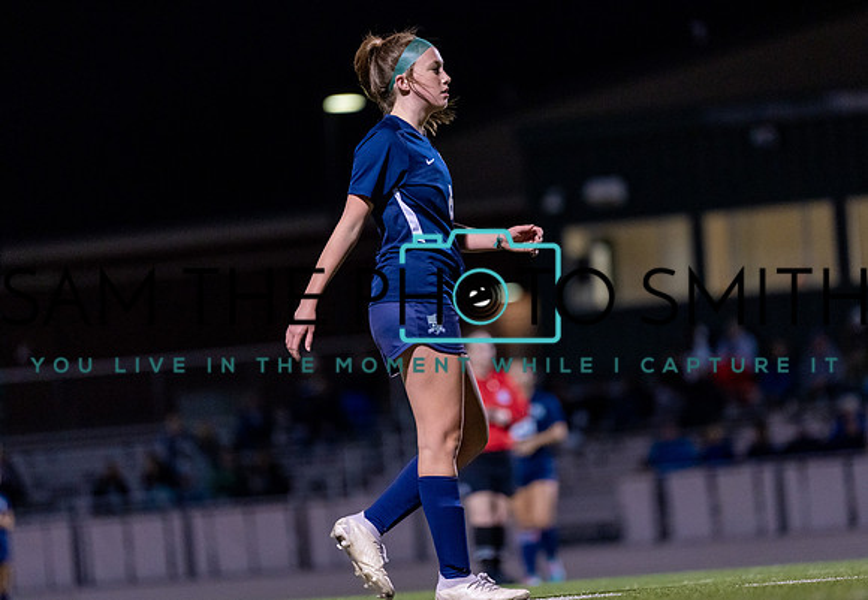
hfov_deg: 8.6
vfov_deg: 5.9
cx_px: 482
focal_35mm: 237
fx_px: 5787
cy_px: 279
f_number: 2.8
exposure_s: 1/1000
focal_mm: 200
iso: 3200
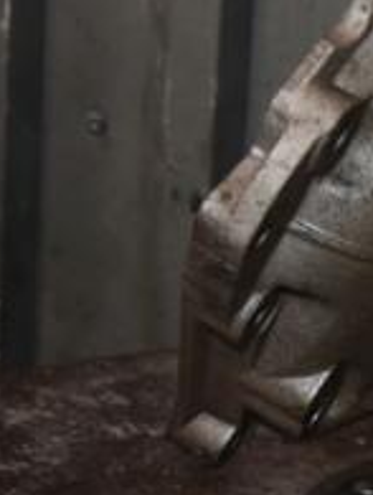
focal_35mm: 124
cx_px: 695
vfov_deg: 15.9
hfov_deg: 11.1
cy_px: 201
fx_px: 1776
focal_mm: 28
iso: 800
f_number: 5
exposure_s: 1/60
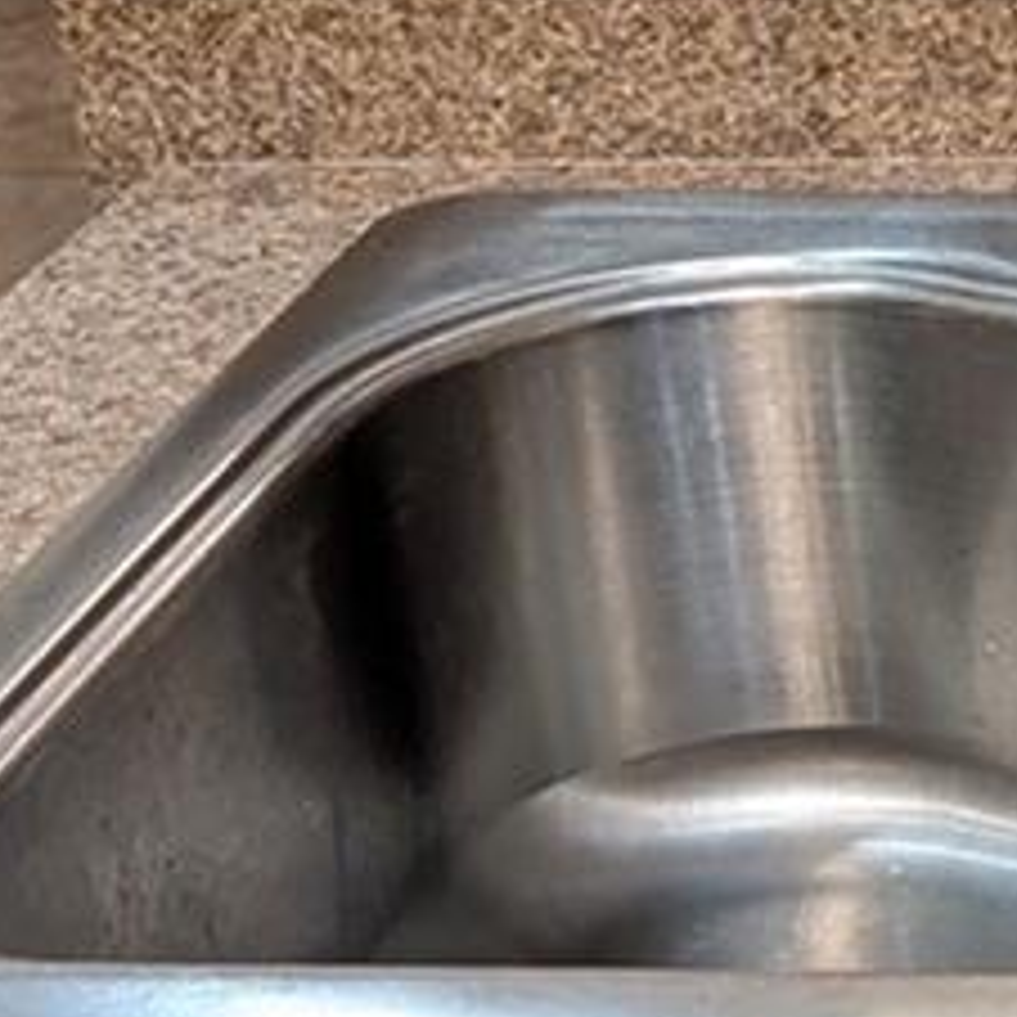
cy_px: 405
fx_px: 4986
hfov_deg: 10.2
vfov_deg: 11.6
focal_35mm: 150
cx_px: 2408
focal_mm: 6.9
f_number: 1.68
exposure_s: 1/60
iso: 239
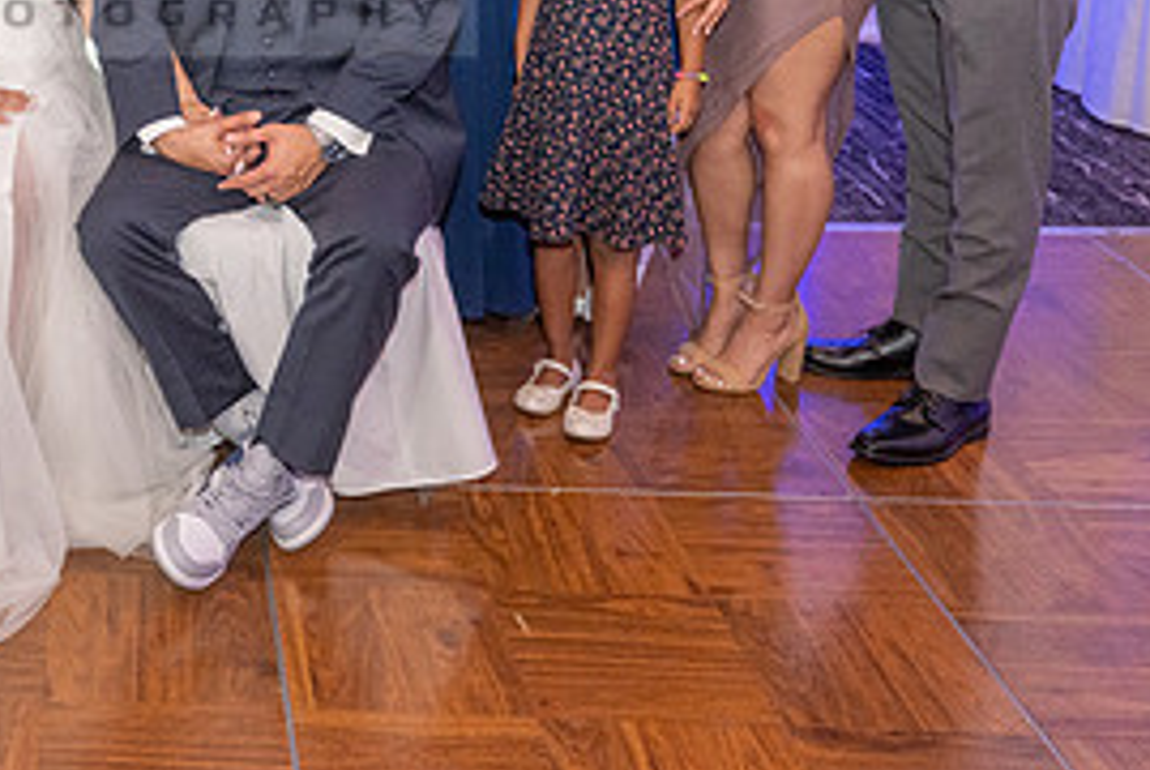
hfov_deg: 31.5
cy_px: 57
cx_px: -37
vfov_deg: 22.8
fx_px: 1855
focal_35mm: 58
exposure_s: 1/200
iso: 1600
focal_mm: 24
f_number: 4
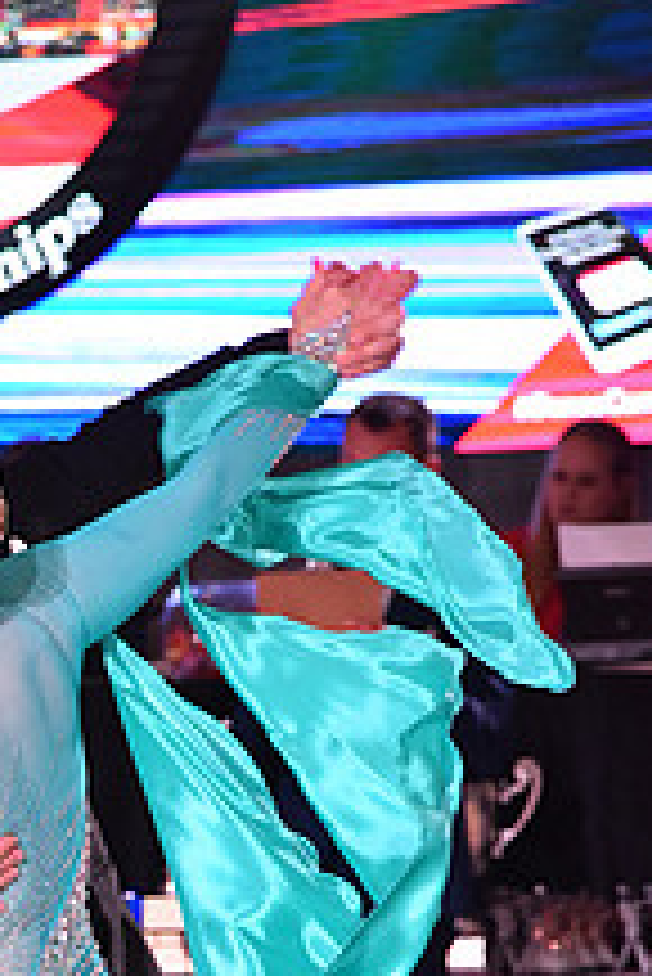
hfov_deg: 4.9
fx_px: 7621
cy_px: 1246
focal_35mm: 281
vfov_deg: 7.3
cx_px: -173
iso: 2500
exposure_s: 1/320
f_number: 5.6
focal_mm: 105
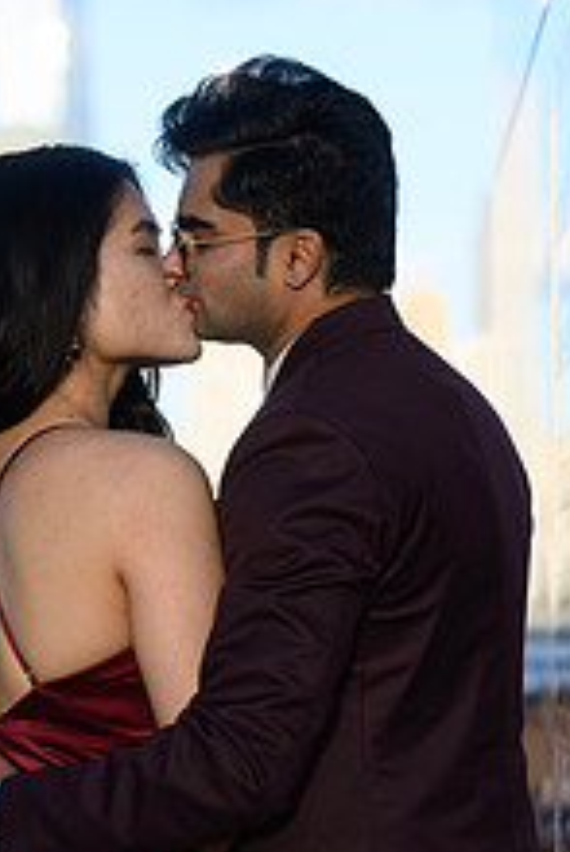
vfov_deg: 11.7
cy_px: 50
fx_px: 4126
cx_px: 8
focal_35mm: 174
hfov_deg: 7.9
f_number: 4
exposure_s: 1/500
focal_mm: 85
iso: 160
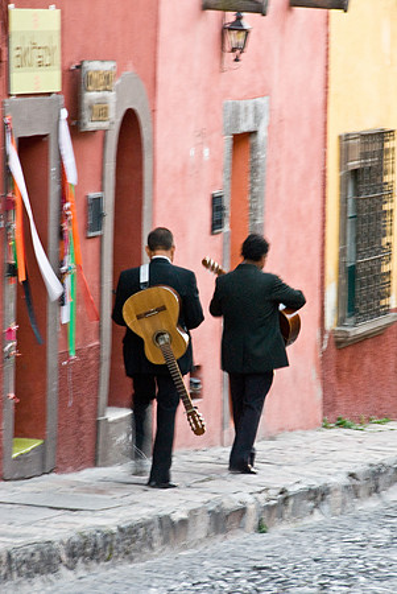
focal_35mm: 225
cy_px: 297
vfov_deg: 9.1
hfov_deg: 6.1
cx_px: 198
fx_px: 3713
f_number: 11
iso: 800
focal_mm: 150
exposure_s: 1/6
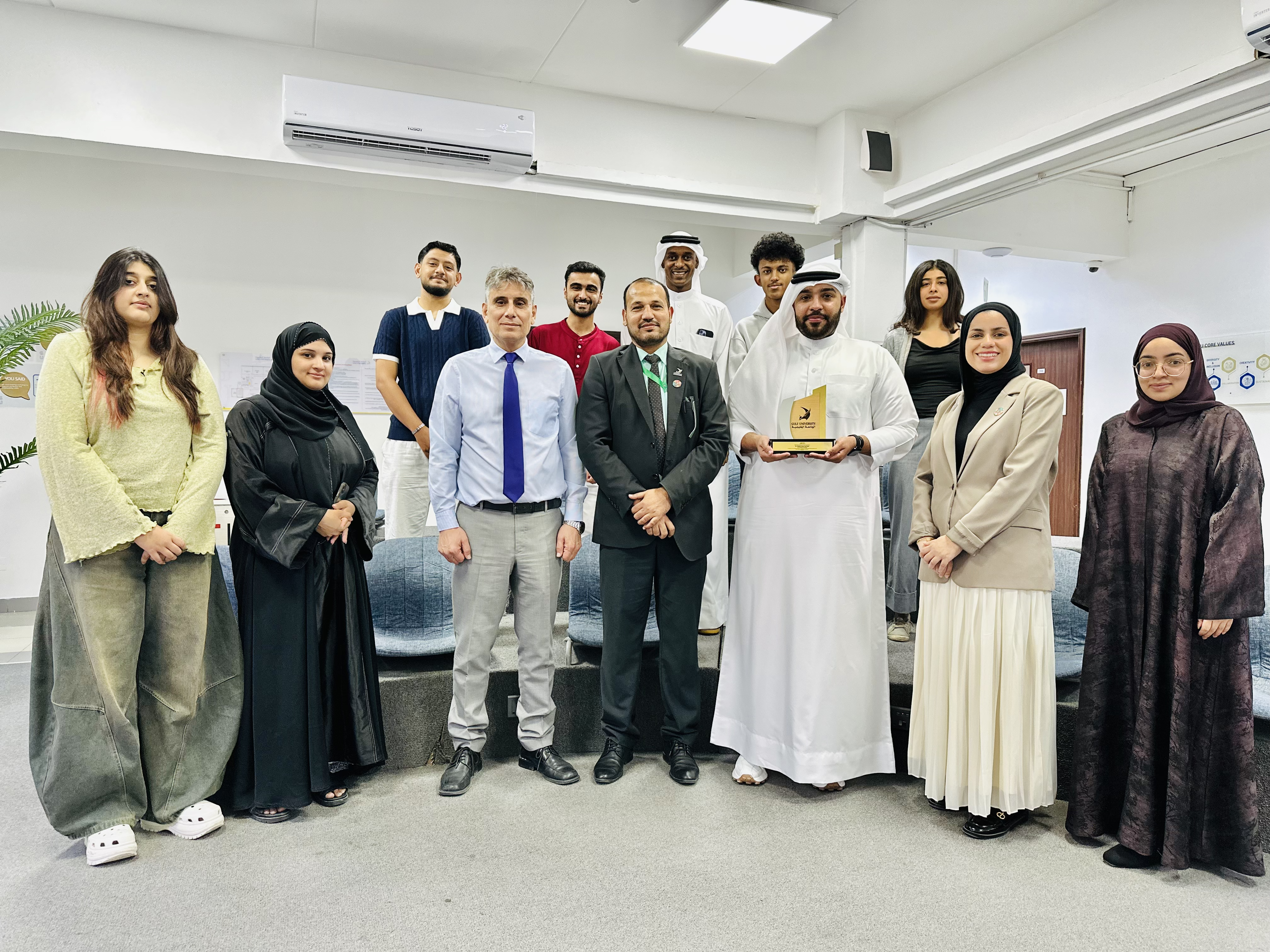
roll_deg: -0.2
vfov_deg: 56.8
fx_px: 881
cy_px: 476
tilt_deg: -3.6
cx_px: 635
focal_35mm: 24
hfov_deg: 71.6
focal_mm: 6.86
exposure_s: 1/50
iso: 200
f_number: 1.78
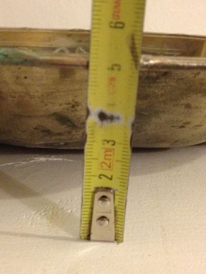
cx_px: 87
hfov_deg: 26.1
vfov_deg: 34.3
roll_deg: -2.9
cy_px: 135
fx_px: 444
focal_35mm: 56
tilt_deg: -14.5
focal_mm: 4.28
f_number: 2.4
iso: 500
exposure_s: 1/15
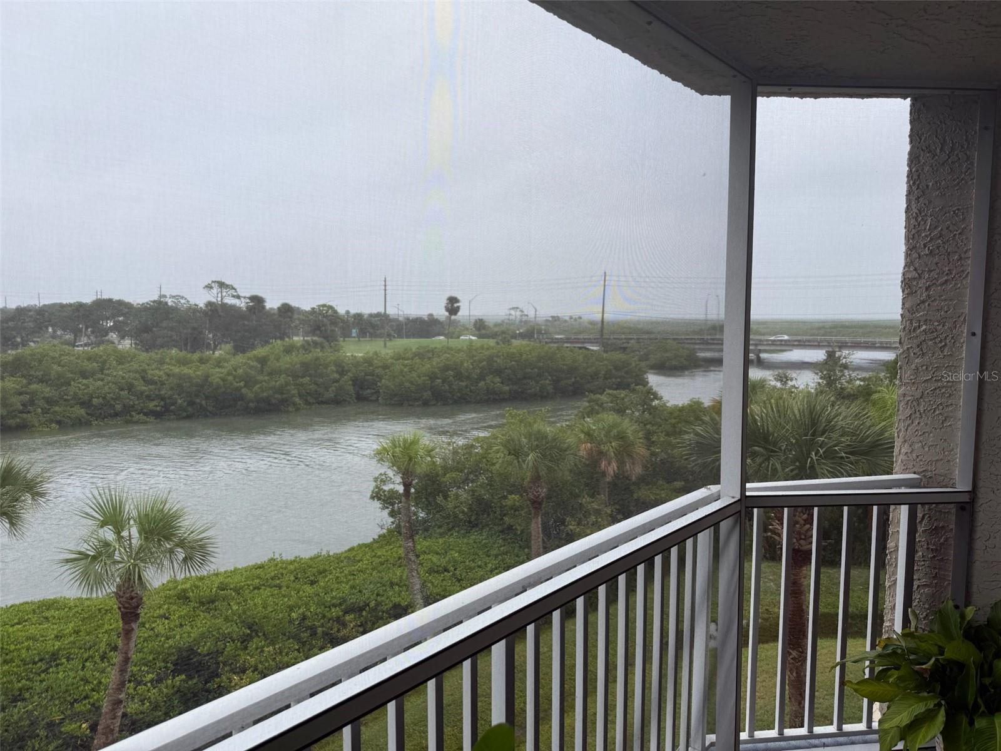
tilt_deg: -4.4
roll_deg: +0.0
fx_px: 694
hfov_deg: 71.6
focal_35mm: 24
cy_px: 376
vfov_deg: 56.8
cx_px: 500
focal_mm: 6.76
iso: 80
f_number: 1.78
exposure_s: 1/898
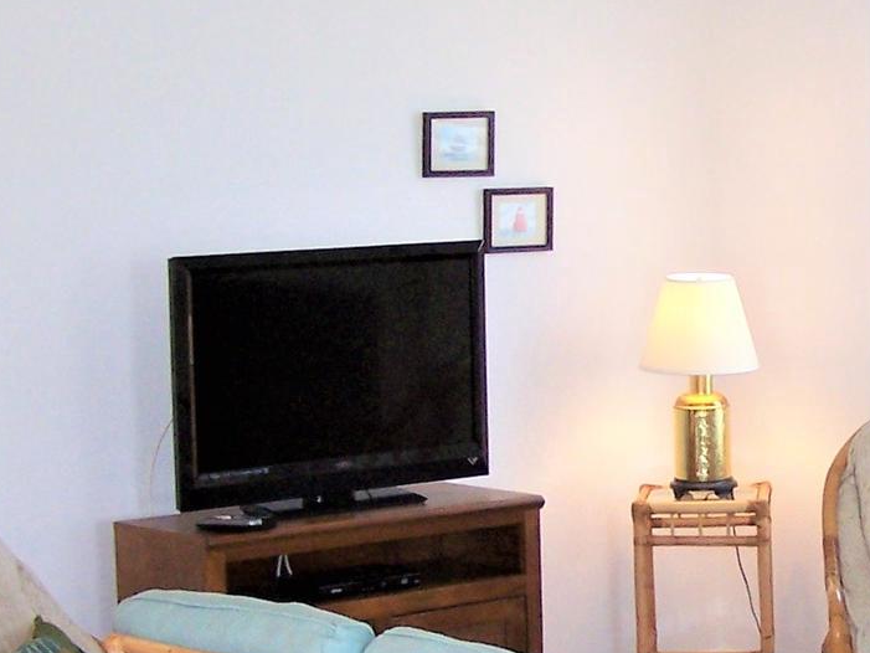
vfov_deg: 13.3
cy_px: 426
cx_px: 884
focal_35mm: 111
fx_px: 2790
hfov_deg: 17.3
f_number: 2.8
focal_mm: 6.3
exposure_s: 1/90
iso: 140
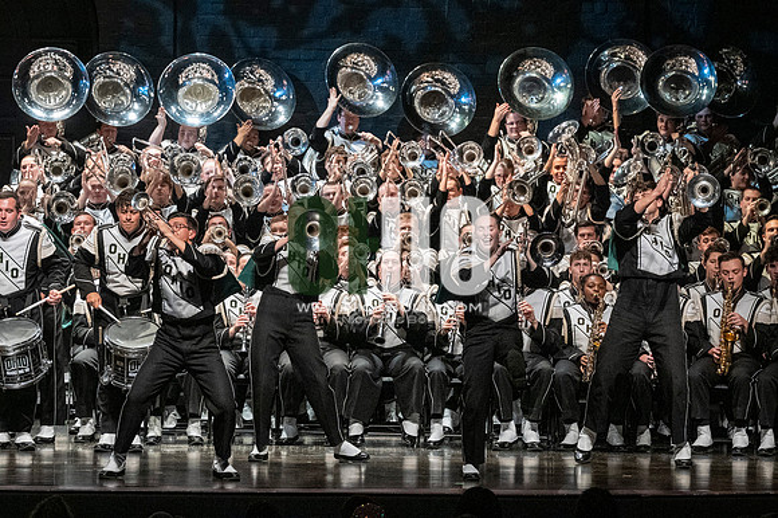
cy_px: 259
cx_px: 389
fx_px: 4039
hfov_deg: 11.0
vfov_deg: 7.3
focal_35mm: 187
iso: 4000
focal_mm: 125
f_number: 4
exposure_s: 1/500
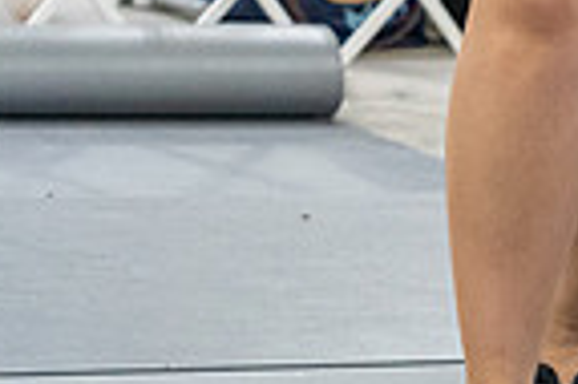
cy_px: -200
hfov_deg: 5.9
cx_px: 1112
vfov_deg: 4.0
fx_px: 5469
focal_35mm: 341
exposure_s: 1/320
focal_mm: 84
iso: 6400
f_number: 3.5
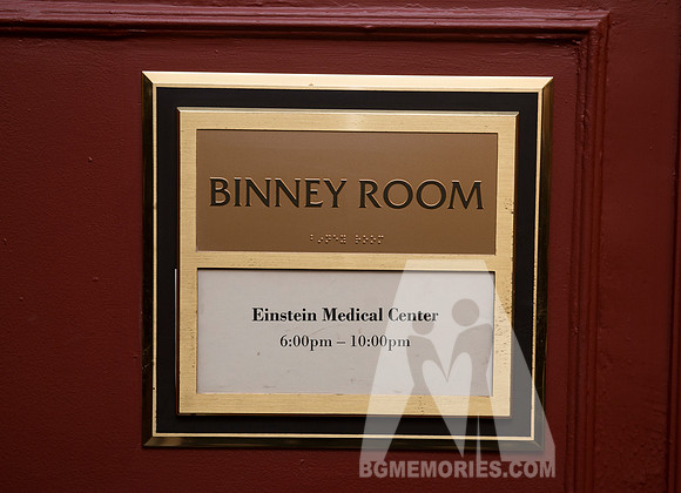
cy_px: 241
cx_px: 377
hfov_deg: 28.0
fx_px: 1365
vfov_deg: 20.5
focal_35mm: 70
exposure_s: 1/60
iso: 1000
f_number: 4
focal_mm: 60
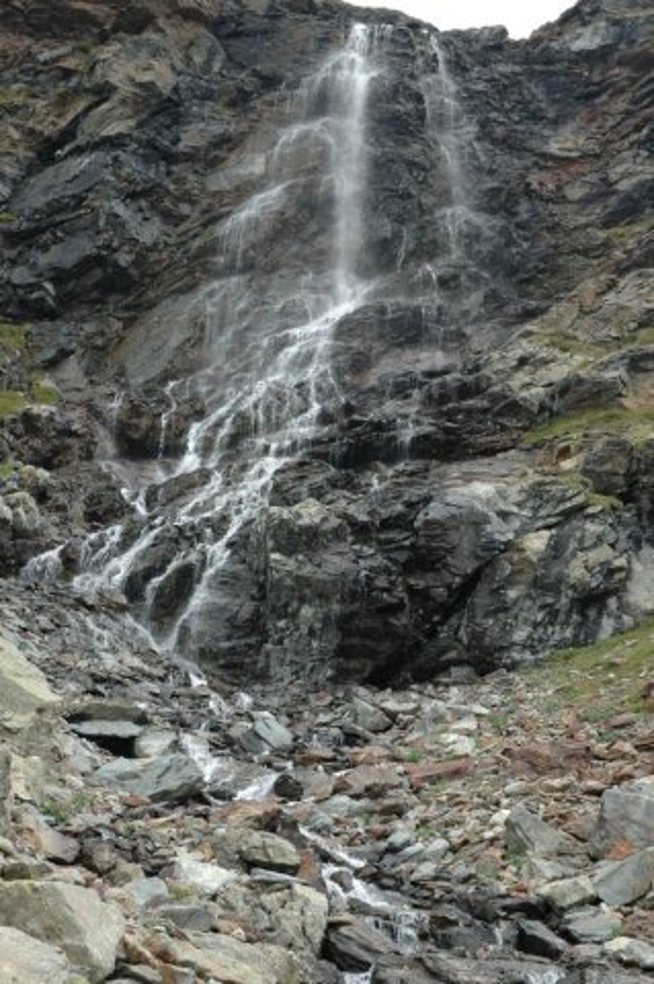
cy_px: 492
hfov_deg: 19.7
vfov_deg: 29.3
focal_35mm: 69
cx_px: 327
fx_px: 1884
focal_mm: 46
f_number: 5.6
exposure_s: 1/160
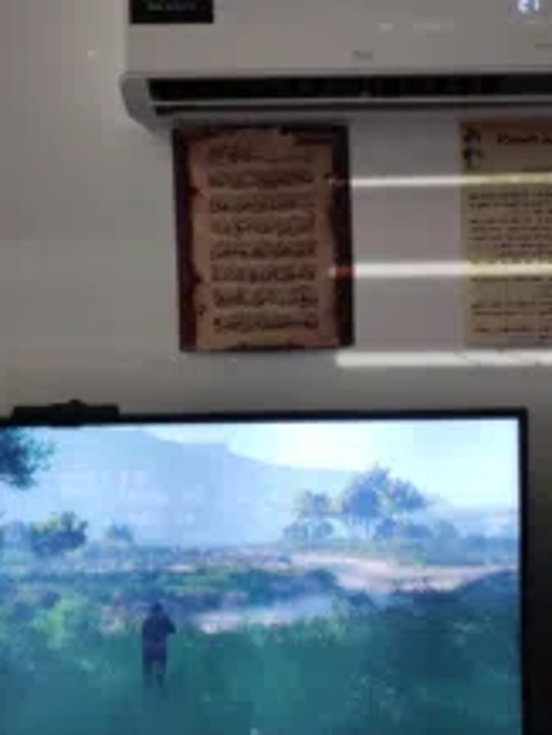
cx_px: 379
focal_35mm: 46
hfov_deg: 31.2
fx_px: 977
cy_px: 295
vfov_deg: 41.0
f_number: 1.79
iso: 716
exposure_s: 1/33
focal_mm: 4.7
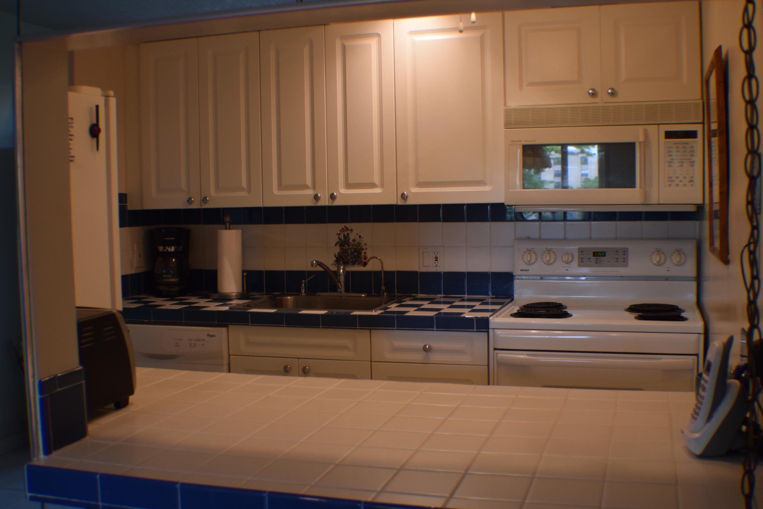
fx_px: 1081
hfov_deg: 38.9
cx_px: 382
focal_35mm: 51
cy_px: 254
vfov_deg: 26.5
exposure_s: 1/60
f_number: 4.5
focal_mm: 34
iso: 400
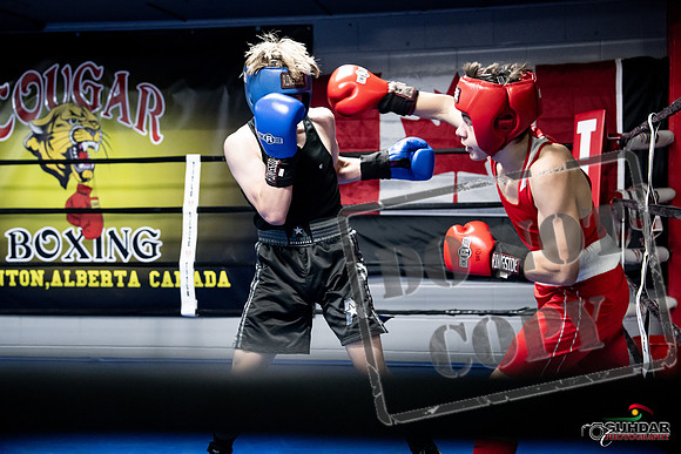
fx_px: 965
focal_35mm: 51
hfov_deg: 38.9
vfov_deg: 26.5
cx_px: 340
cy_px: 227
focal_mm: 51
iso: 8000
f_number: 2.8
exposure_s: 1/1000
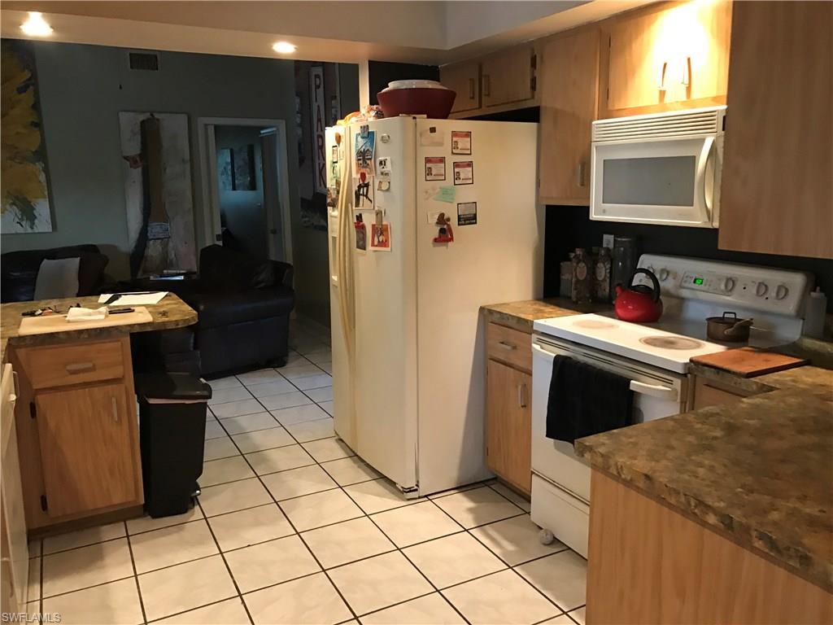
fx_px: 674
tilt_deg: -10.9
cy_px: 312
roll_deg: +0.6
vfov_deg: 49.7
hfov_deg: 63.4
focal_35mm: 28
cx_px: 416
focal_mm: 3.99
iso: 100
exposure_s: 1/9
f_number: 1.8
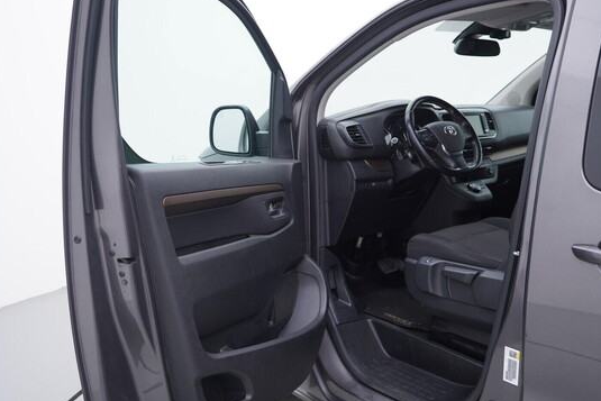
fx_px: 618
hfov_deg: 51.9
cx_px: 295
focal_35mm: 37
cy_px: 198
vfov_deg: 36.0
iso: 125
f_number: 3.2
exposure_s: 1/50
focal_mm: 24
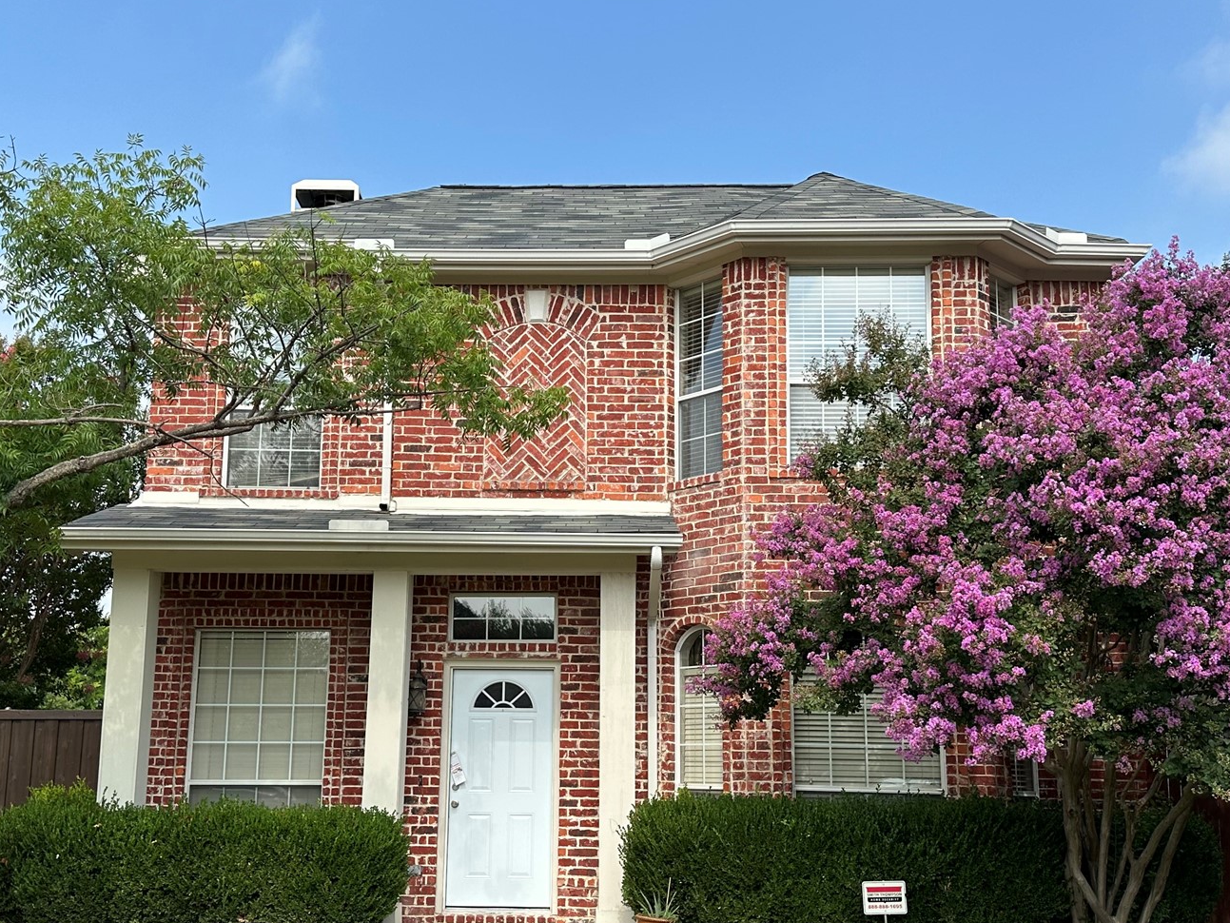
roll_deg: -1.1
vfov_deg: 37.6
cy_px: 557
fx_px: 1350
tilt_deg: +9.4
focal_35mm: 38
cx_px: 575
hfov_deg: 48.9
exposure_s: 1/2967
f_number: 1.78
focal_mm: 6.86
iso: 80
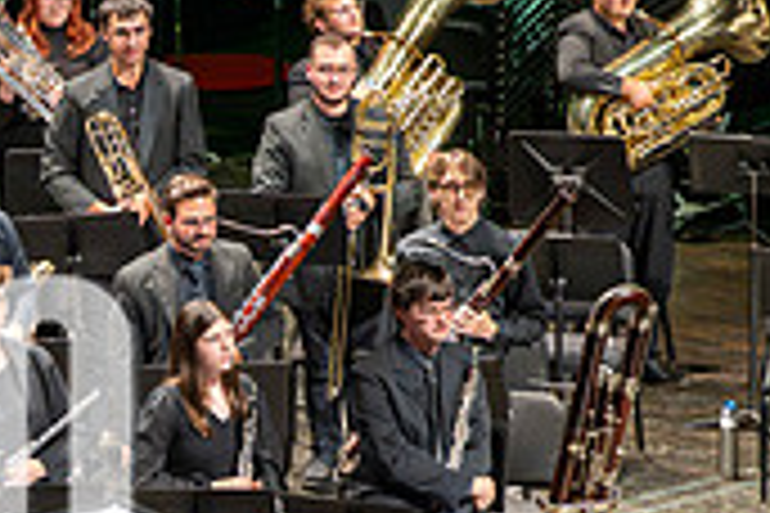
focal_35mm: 340
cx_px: -207
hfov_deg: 6.0
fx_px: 7272
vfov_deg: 4.0
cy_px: 488
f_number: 2.8
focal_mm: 100
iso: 6400
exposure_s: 1/640
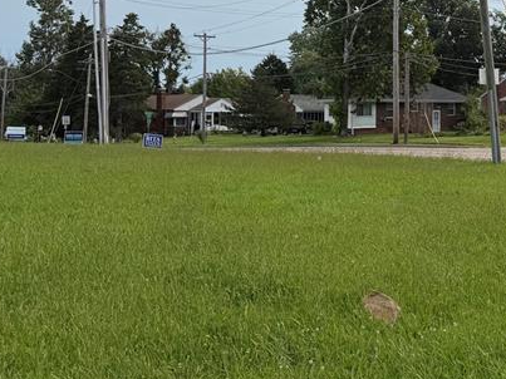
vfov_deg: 23.8
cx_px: 544
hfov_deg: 29.0
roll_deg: -0.4
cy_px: 93
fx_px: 891
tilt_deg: +1.7
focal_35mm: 61
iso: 80
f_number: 1.78
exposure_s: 1/6173
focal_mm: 6.76
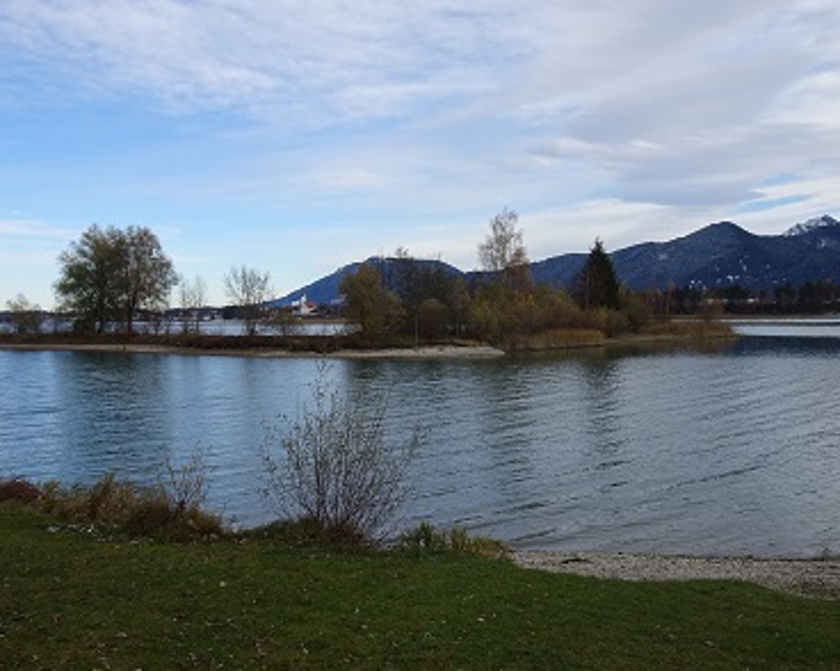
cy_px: 333
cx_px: 406
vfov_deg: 42.2
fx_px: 870
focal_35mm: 35
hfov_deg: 51.5
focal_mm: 5.61
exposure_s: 1/500
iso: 80
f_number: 4
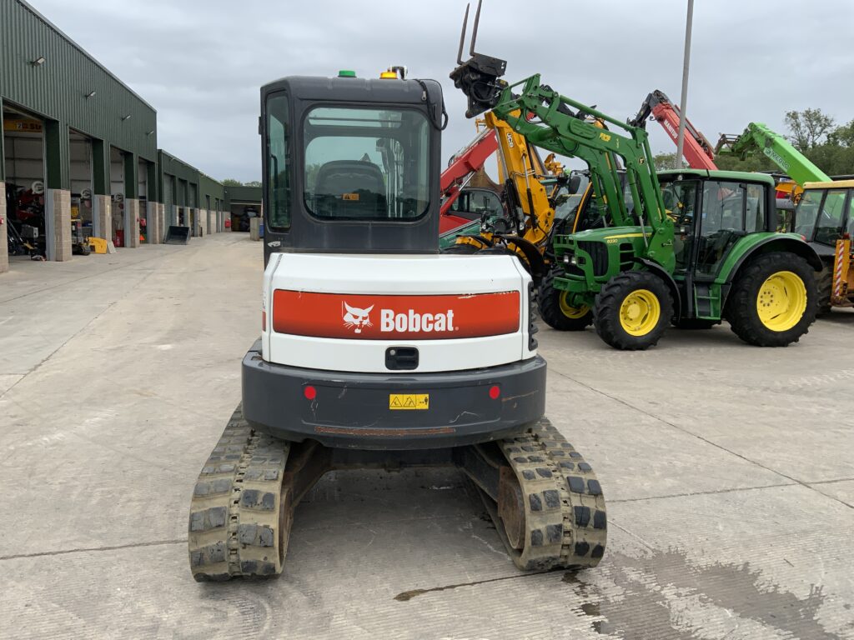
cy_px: 320
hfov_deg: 61.7
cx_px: 427
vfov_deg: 48.2
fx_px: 715
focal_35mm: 29
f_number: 1.8
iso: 16
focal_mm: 3
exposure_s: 1/1311
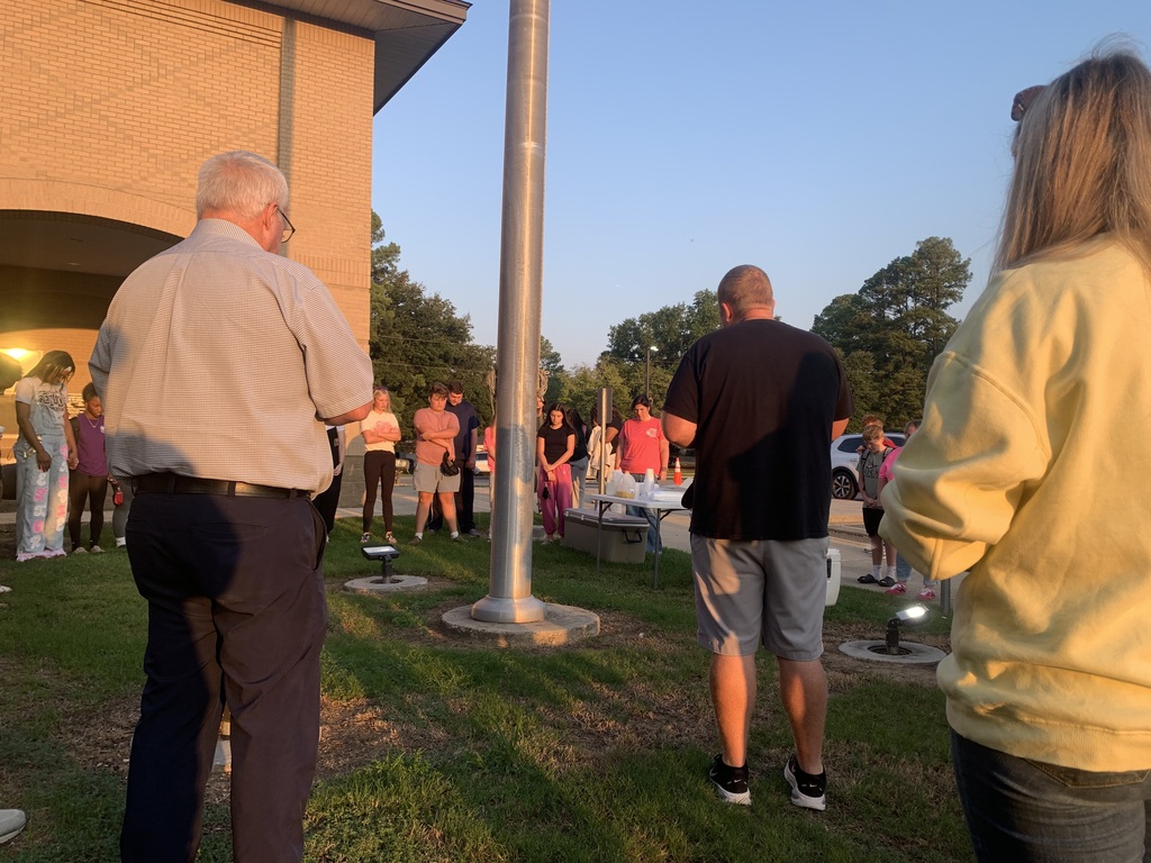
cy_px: 432
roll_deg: -0.8
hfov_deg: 67.3
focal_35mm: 26
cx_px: 576
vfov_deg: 53.1
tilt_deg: +1.4
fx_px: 865
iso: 25
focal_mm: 4.25
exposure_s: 1/417
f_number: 1.8
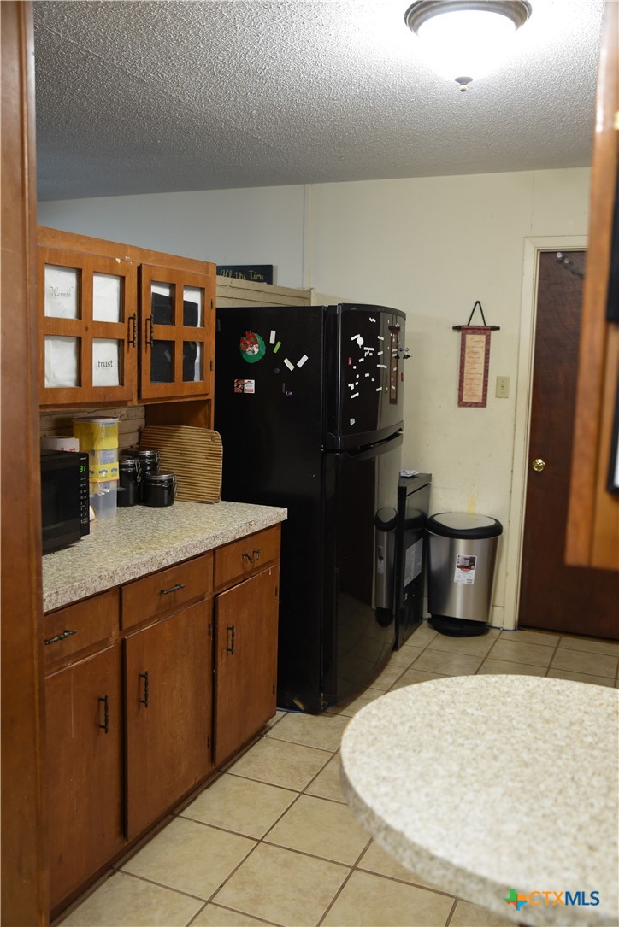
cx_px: 310
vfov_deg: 60.3
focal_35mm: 31
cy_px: 464
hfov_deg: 42.4
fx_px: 799
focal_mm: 31
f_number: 3.2
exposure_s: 1/40
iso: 1600
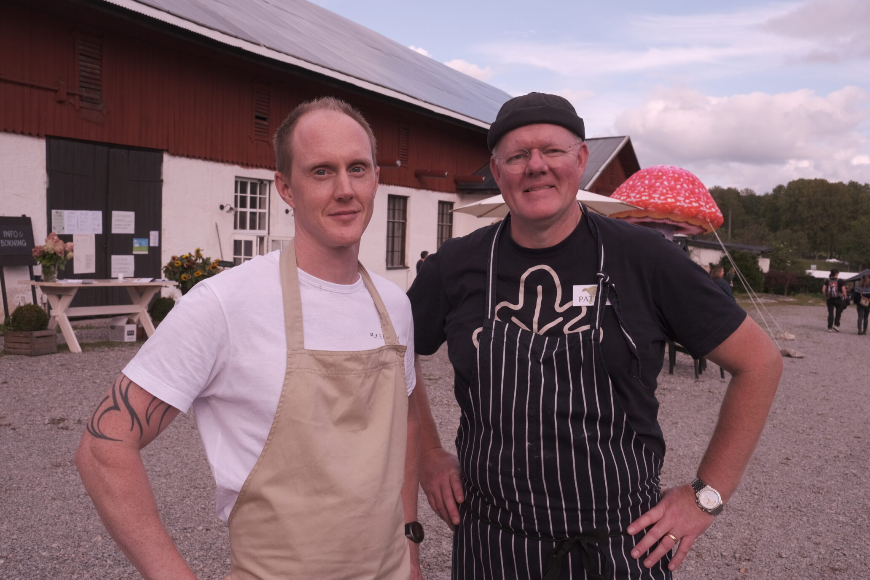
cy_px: 290
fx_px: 846
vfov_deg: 37.9
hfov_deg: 54.4
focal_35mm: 35
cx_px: 435
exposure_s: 1/250
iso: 200
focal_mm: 23
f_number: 8
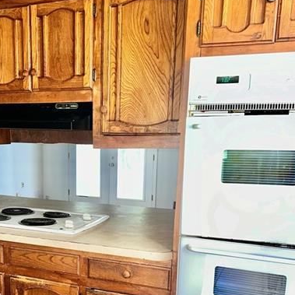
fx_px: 415
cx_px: 102
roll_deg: -1.6
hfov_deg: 38.8
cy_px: 225
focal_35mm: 43
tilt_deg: -11.4
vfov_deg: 38.1
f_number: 1.78
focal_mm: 6.86
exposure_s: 1/17
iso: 125
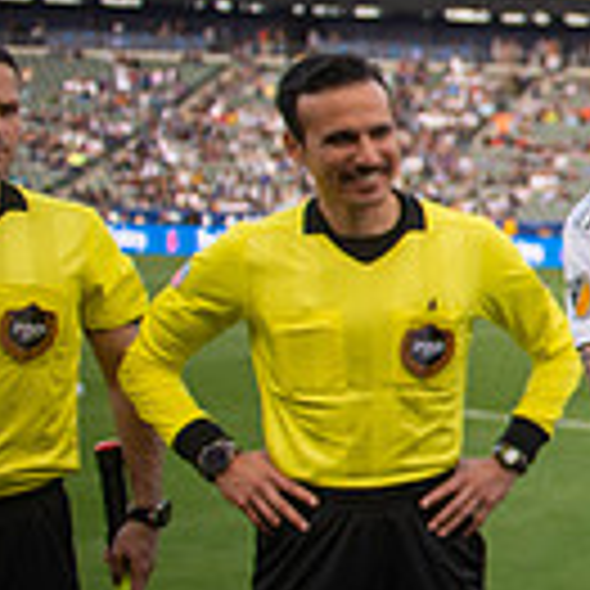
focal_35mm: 90
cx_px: 1257
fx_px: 1735
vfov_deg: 19.3
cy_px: 254
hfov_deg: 14.9
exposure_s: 1/800
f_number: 2.8
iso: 400
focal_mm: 24
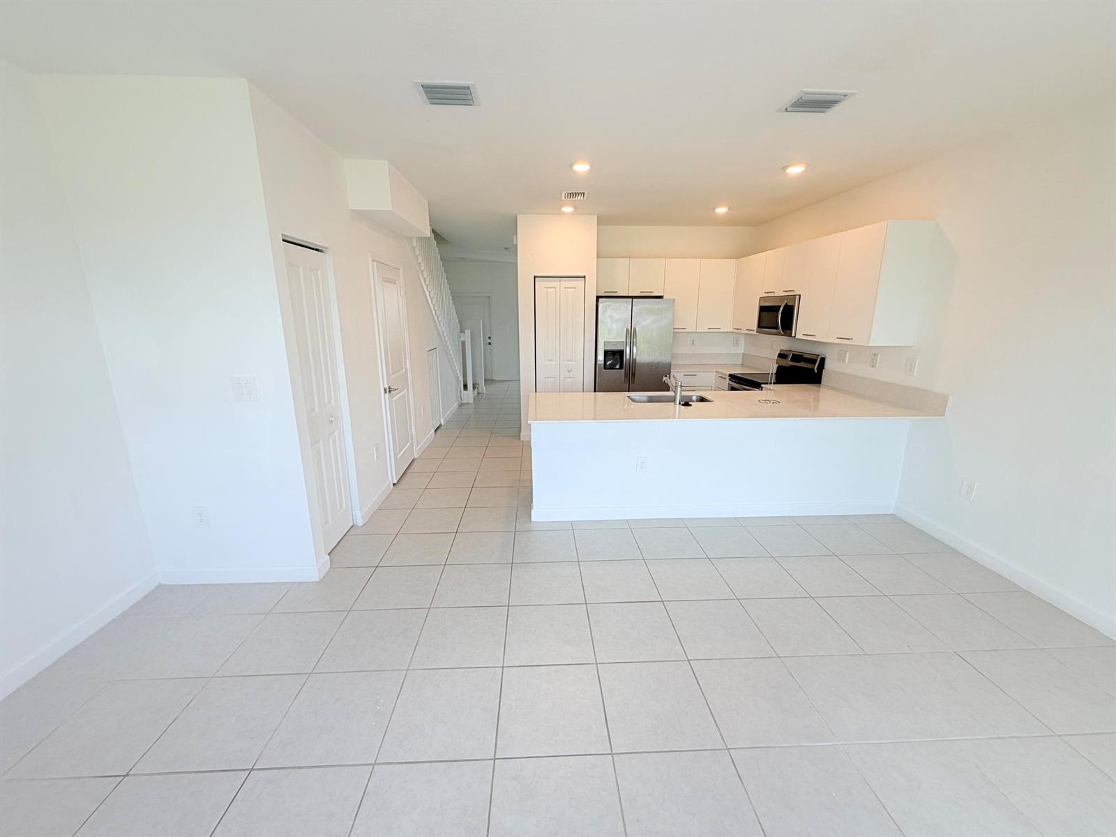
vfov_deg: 85.7
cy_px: 418
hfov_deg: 102.1
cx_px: 558
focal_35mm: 14
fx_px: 451
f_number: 2.2
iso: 64
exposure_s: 1/120
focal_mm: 2.22
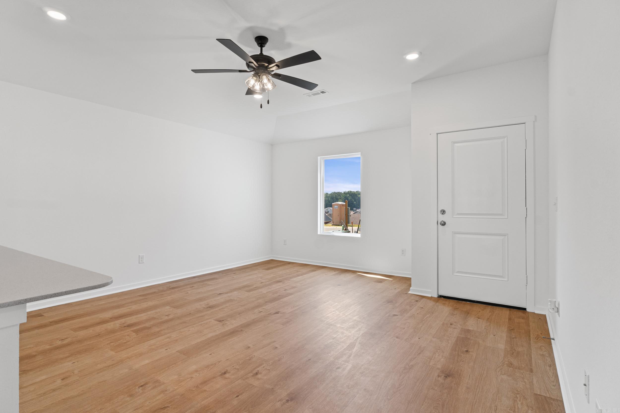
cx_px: 310
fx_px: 310
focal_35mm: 18
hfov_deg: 90.0
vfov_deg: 67.4
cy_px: 206
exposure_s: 1/10
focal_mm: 12
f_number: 9
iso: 250
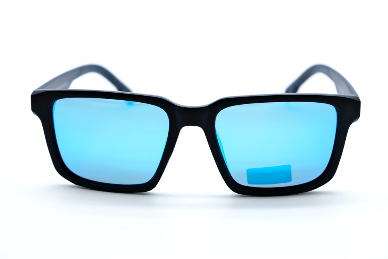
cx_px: 194
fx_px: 786
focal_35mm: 73
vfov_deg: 18.7
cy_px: 130
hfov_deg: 27.7
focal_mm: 48.4
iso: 160
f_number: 5.6
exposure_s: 1/120
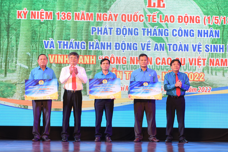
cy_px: 76
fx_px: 589
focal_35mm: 93
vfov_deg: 14.7
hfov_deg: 21.9
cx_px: 114
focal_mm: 62
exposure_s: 1/125
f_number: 3.5
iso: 800
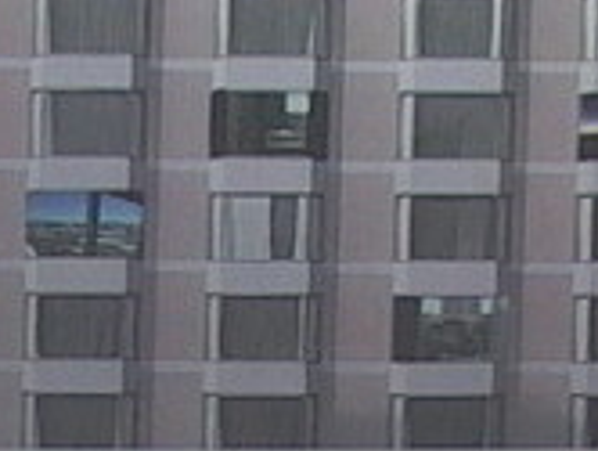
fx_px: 4429
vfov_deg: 5.8
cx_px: 299
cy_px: -162
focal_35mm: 256
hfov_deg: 7.7
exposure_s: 1/78.3
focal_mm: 7.8
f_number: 2.1
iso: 100
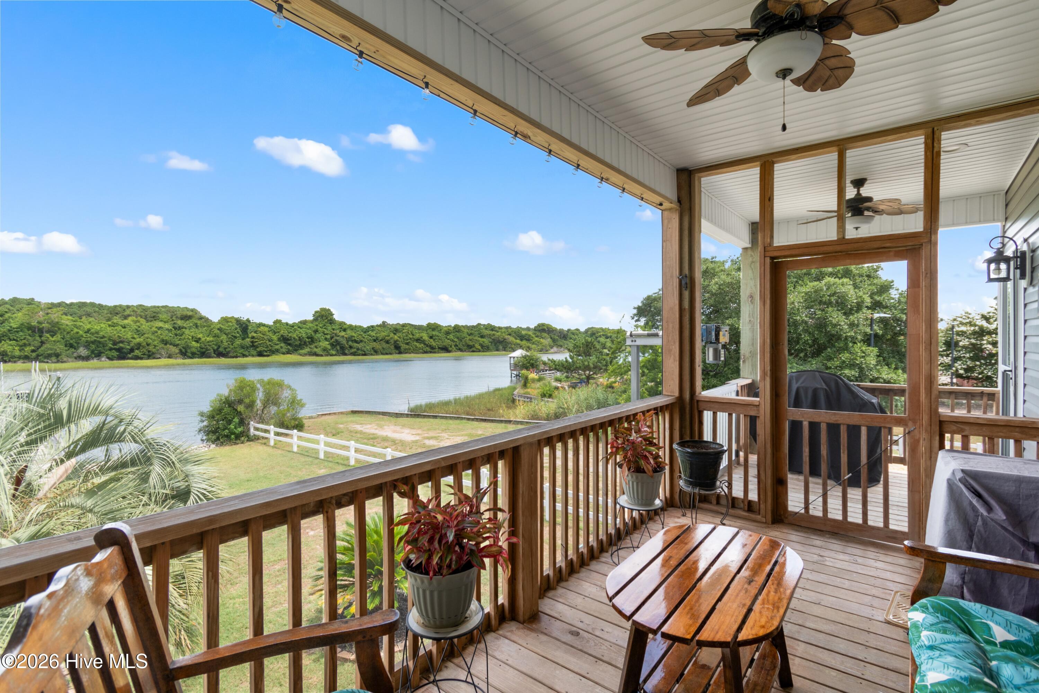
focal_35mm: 16
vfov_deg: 73.7
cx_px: 520
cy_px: 346
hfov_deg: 96.7
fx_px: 462
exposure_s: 1/80
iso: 100
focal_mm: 11
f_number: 4.8
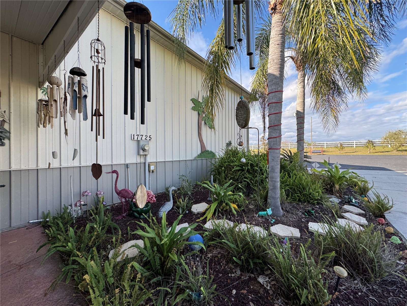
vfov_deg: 85.7
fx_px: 165
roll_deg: -0.4
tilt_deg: +0.4
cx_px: 204
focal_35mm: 14
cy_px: 153
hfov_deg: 102.1
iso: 40
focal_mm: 2.22
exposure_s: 1/308
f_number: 2.2
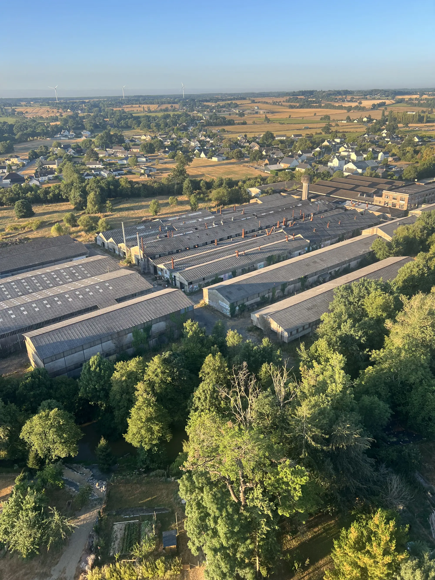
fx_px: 436
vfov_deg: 67.3
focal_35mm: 26
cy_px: 290
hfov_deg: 53.1
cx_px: 218
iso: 50
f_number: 1.5
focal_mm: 5.7
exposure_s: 1/670
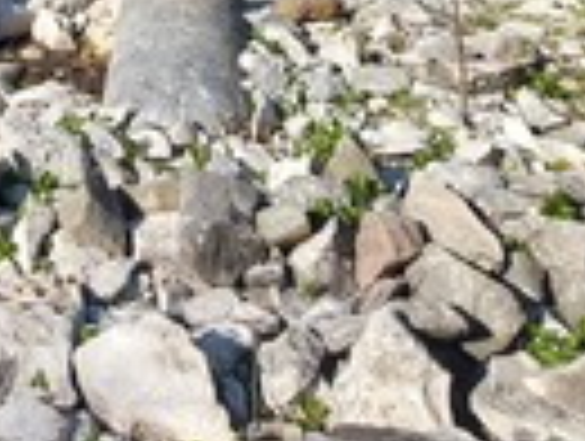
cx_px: -36
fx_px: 745
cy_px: -238
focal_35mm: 44
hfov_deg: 37.0
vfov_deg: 24.6
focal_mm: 1.74
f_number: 2.2
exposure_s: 1/2254
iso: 50
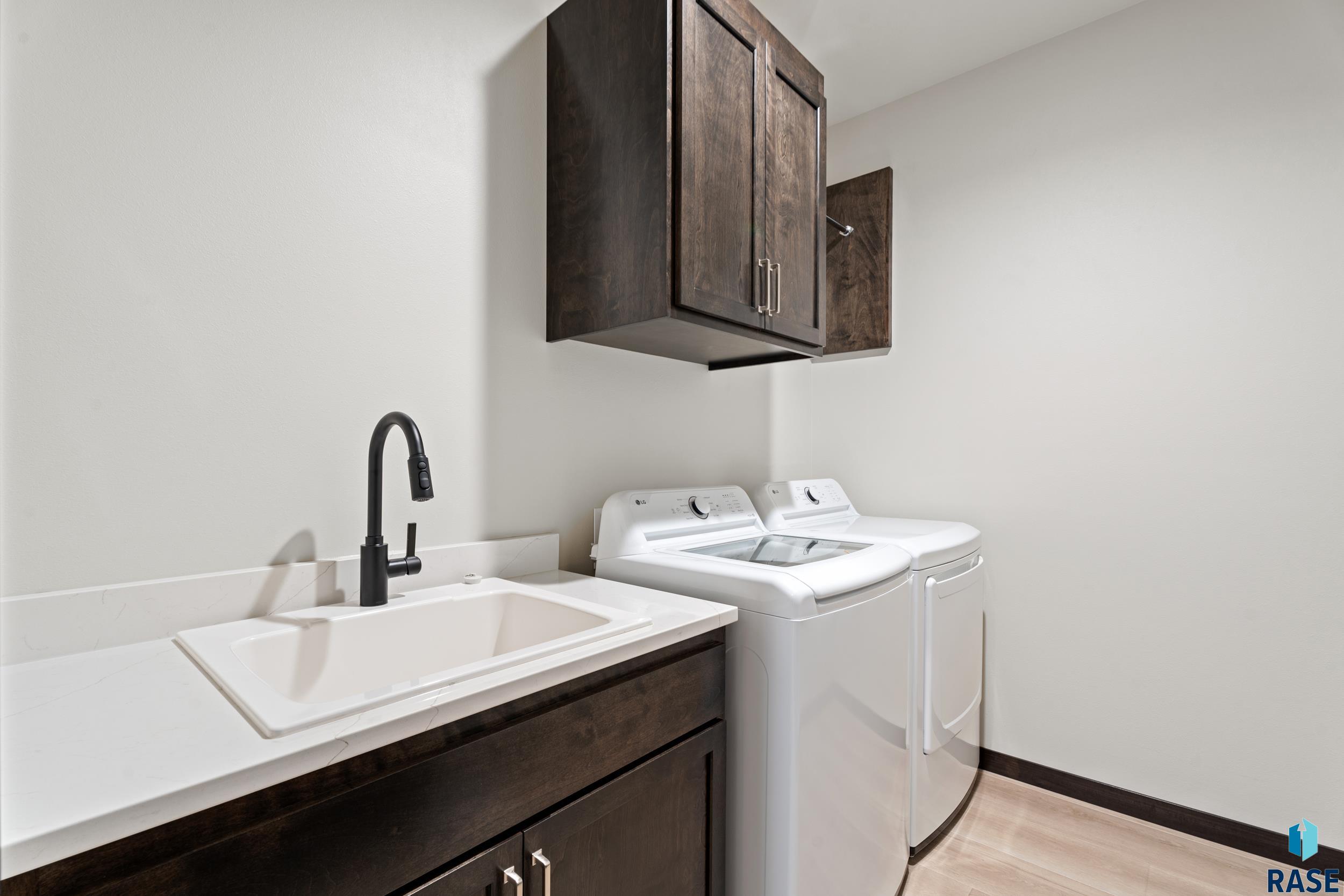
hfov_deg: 96.7
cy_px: 448
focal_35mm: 16
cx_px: 672
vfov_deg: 73.8
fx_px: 597
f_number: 9
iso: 250
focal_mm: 16
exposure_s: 2.5
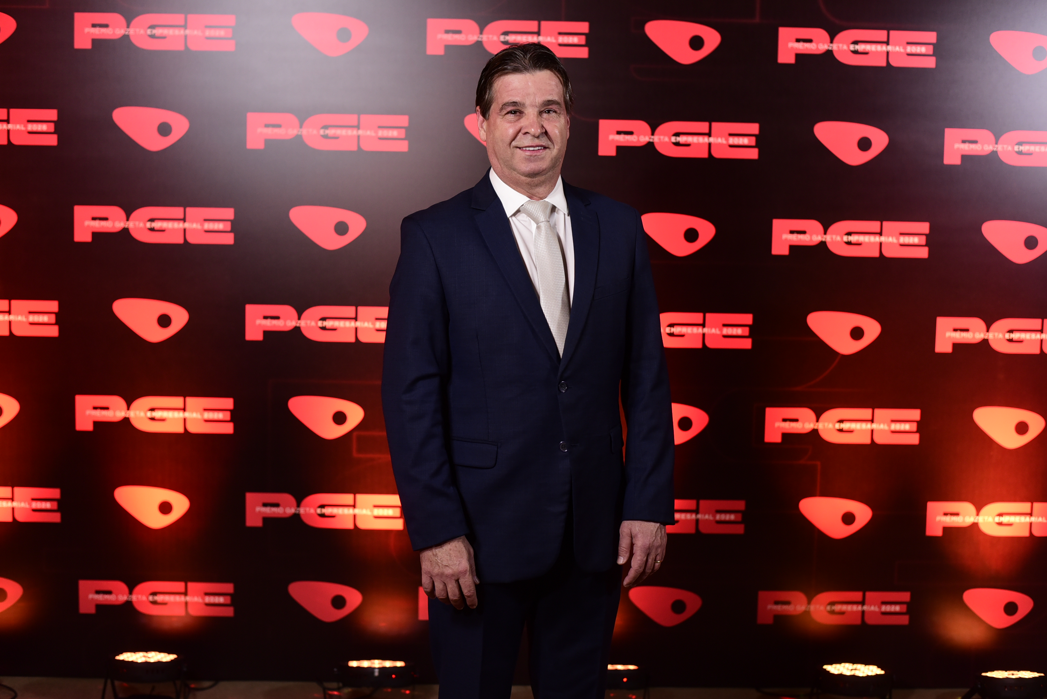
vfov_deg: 27.0
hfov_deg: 39.6
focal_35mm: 50
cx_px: 524
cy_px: 350
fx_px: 1455
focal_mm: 50
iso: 1600
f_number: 2.8
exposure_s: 1/160
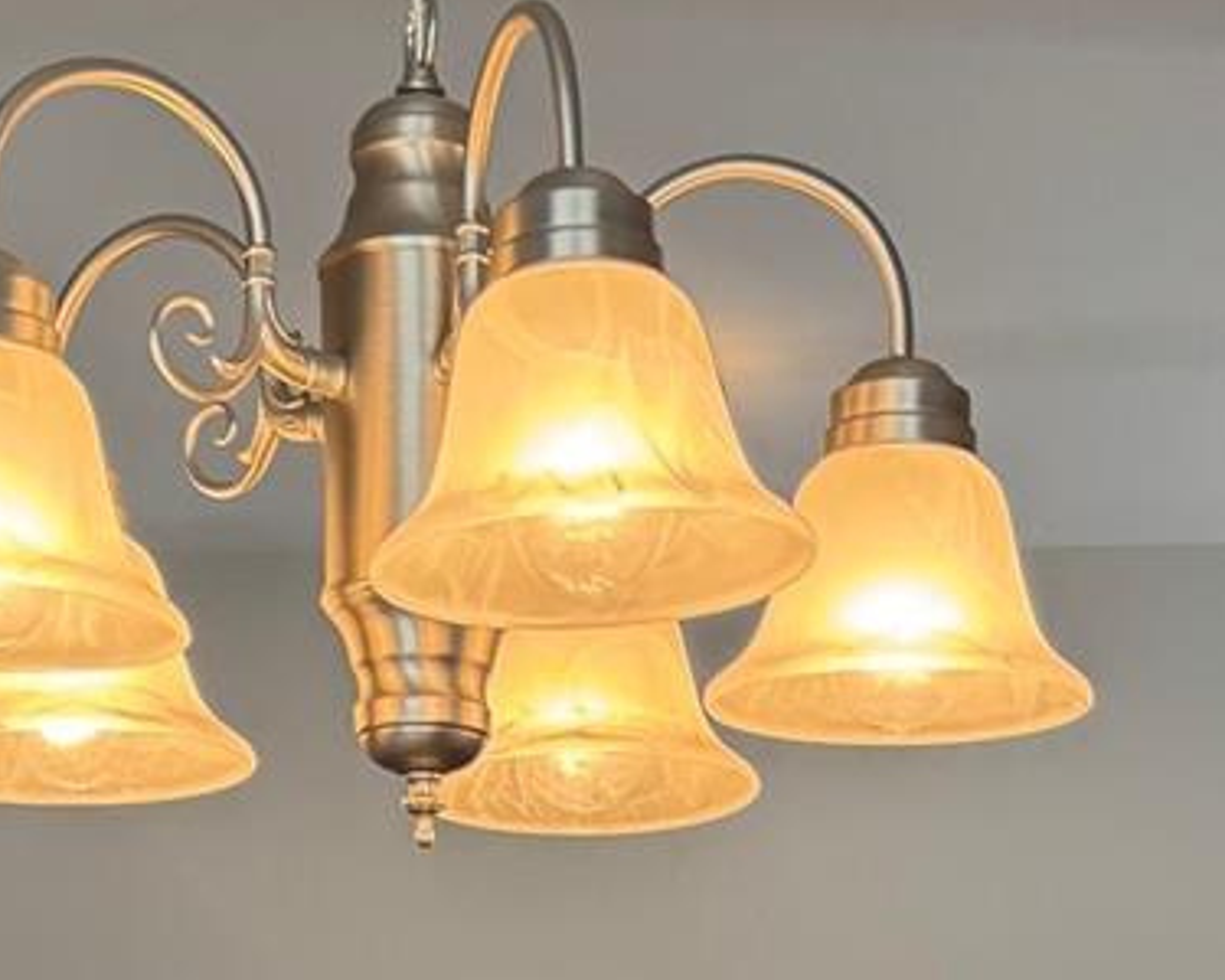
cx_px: 722
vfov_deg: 14.7
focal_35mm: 96
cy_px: 1535
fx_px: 3481
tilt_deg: -2.1
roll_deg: -0.4
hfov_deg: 19.9
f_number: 1.78
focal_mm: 6.76
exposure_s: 1/120
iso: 200
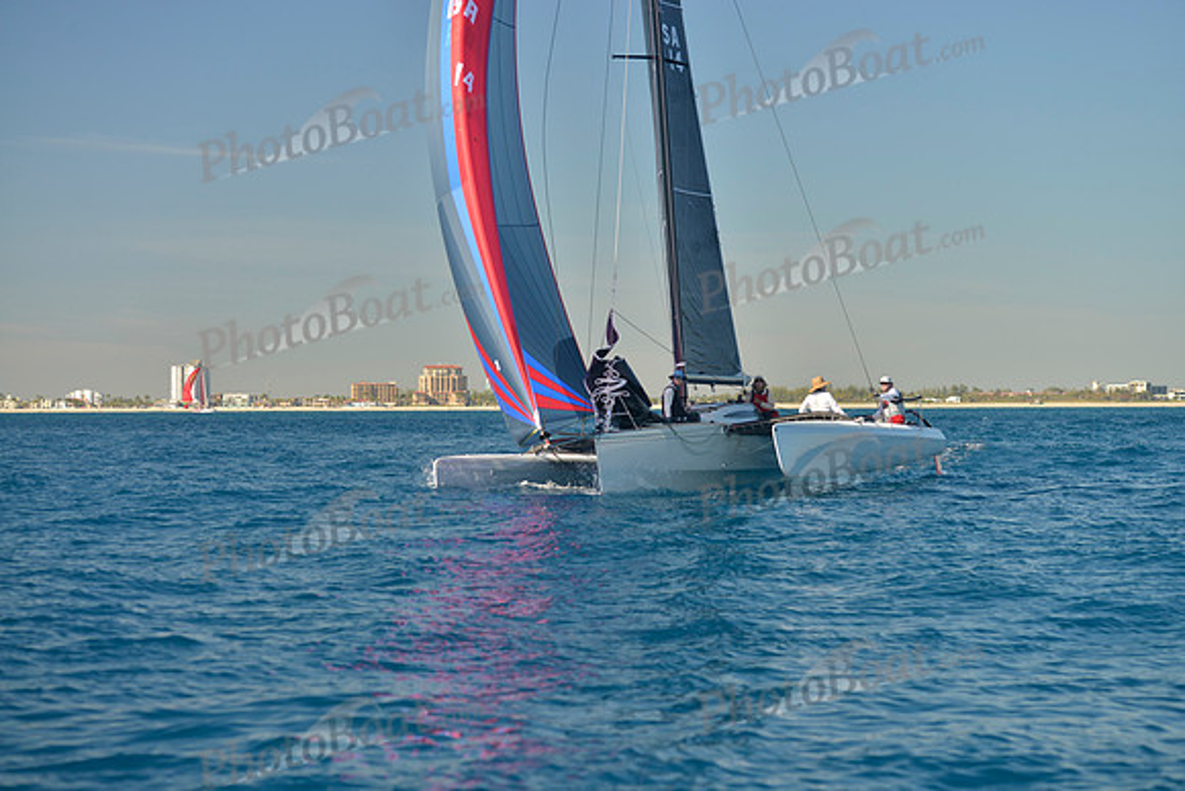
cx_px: 592
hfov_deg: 27.0
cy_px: 396
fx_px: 2469
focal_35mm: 75
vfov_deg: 18.2
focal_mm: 75
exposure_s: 1/640
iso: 200
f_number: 4.5
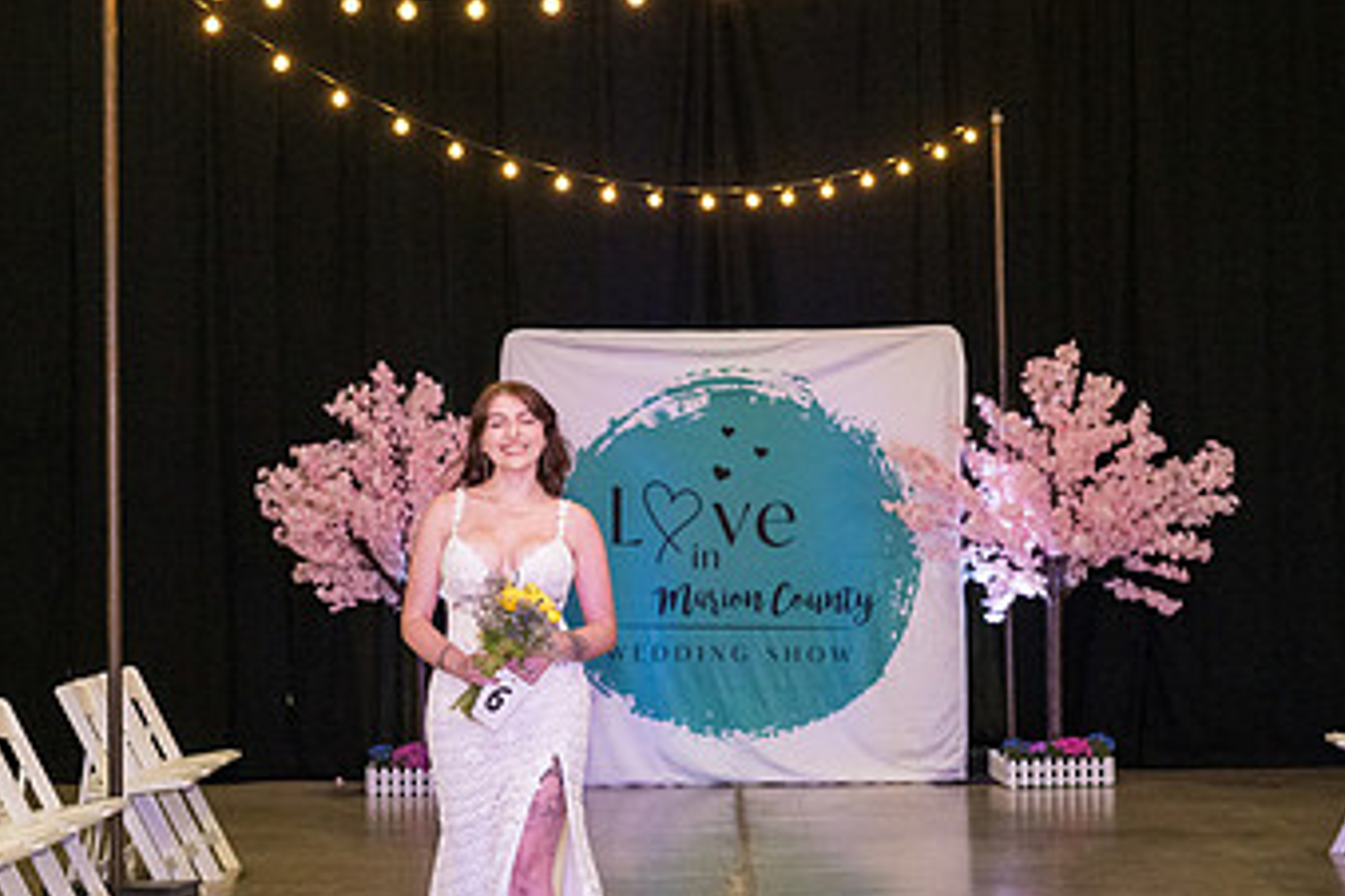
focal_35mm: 89
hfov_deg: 22.8
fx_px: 3325
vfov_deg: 15.3
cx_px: 532
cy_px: 573
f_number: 4
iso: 3200
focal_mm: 52
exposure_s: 1/400
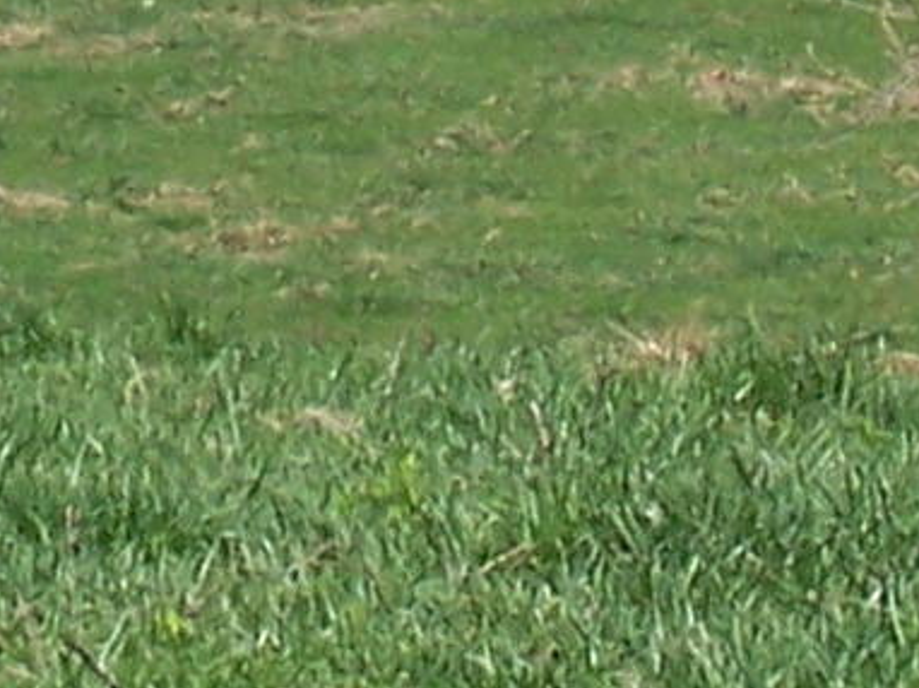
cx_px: -118
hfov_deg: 3.9
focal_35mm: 506
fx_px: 13425
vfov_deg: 2.9
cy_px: -856
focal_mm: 12.4
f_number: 4.5
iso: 80
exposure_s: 1/640
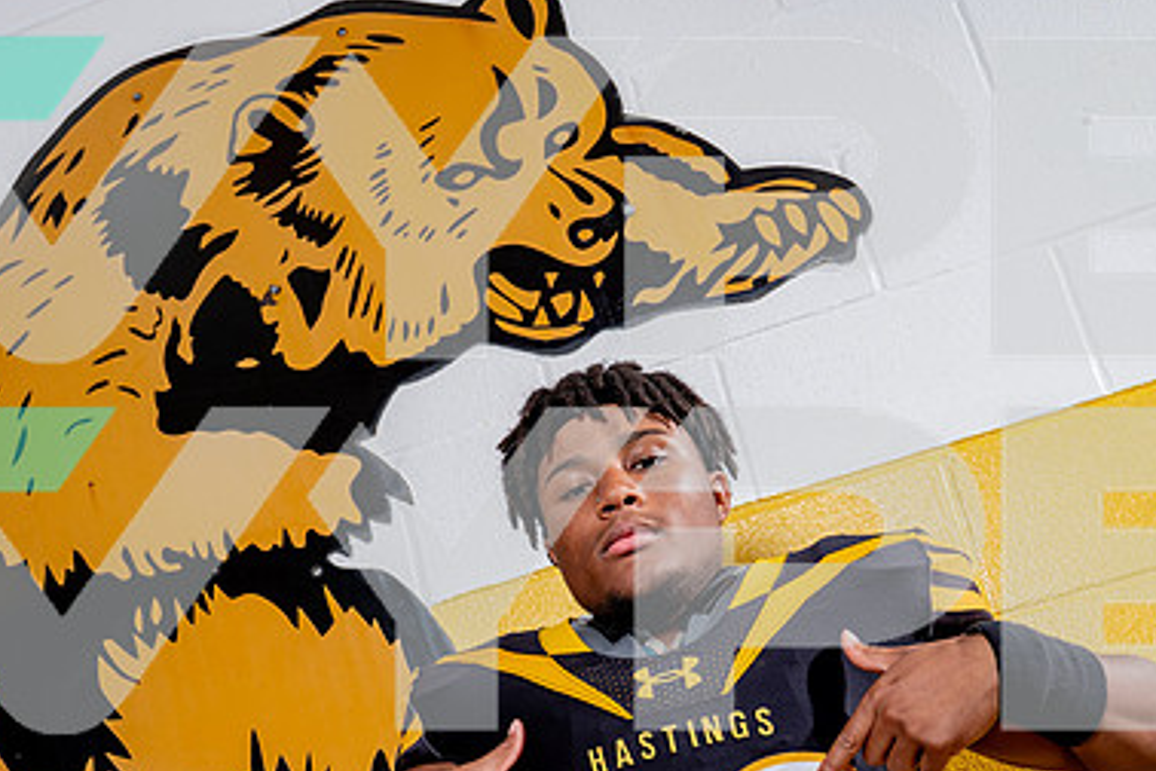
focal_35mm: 50
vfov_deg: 26.7
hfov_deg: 39.6
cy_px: 571
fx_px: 1605
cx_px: 575
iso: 100
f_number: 4
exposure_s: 1/250
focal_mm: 32
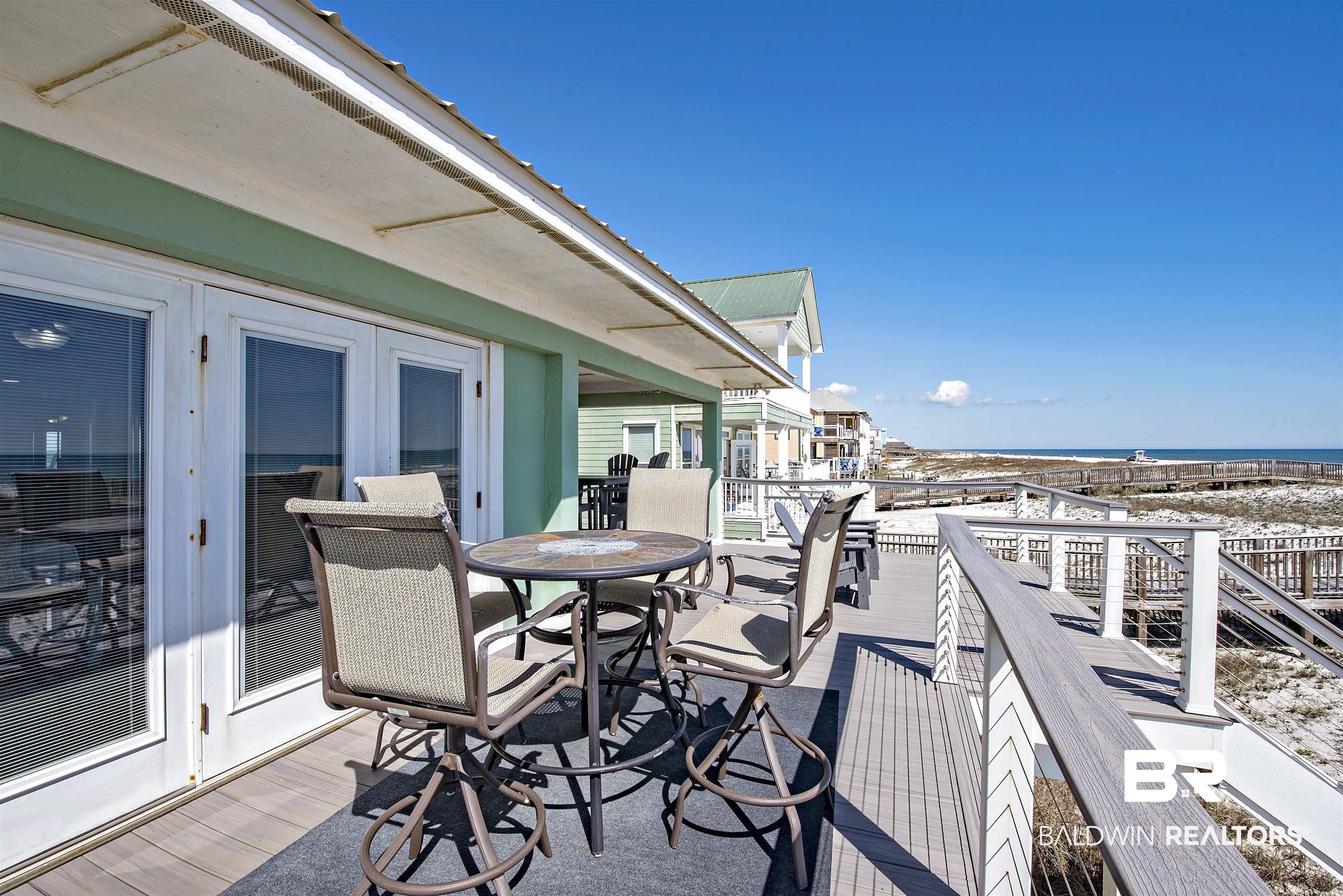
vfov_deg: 77.3
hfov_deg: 100.4
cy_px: 448
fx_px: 560
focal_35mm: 15
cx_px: 672
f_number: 14
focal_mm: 15
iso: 160
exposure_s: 1/125
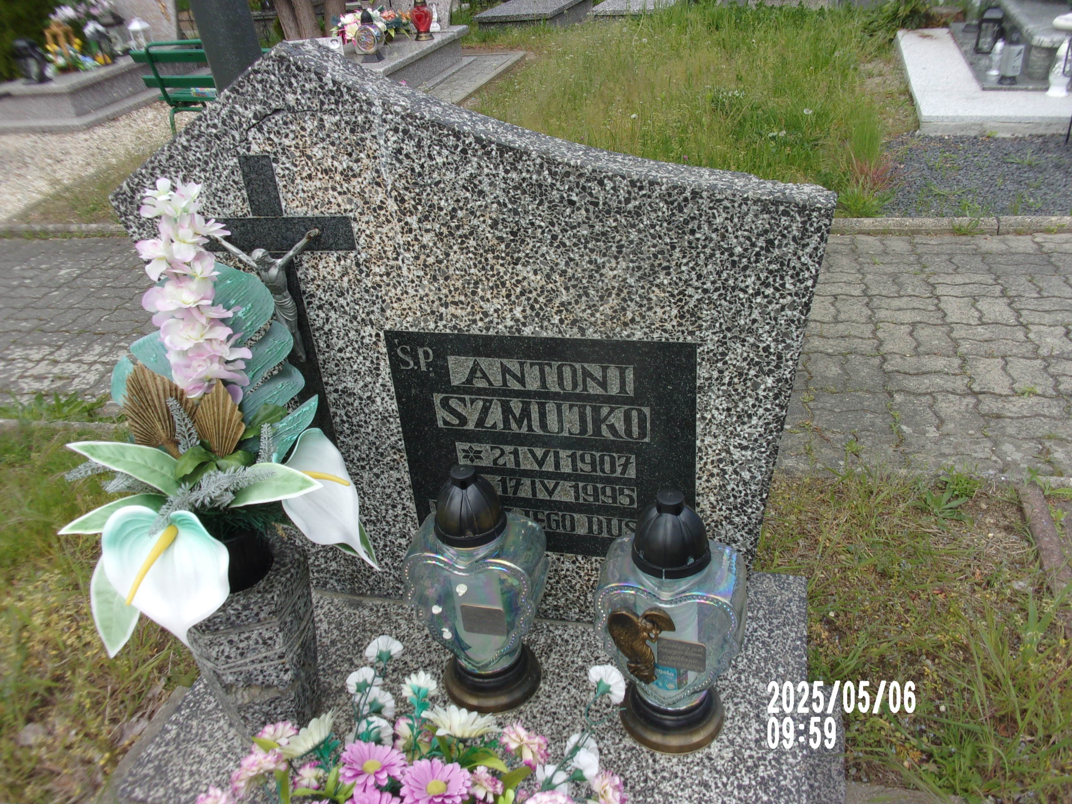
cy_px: 402
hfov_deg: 63.4
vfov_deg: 49.7
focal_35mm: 28
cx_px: 536
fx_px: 867
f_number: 10.8
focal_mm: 5.1
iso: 80
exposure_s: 1/38
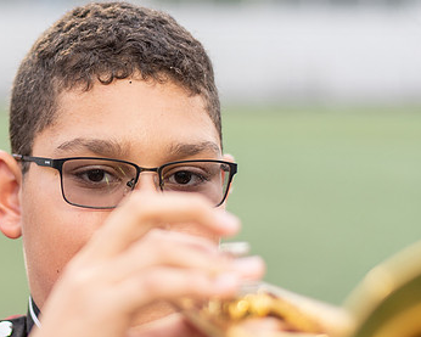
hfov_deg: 15.0
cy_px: 151
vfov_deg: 12.2
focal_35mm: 126
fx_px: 1570
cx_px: 13
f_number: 1.8
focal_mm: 50
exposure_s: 1/160
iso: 100
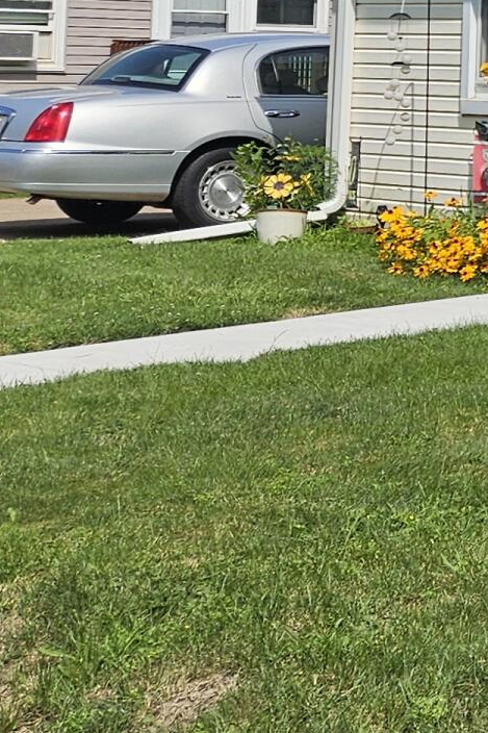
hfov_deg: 10.7
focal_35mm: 102
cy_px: -9
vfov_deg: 19.4
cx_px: 1287
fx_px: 2075
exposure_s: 1/2600
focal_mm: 5.4
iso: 25
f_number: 1.8
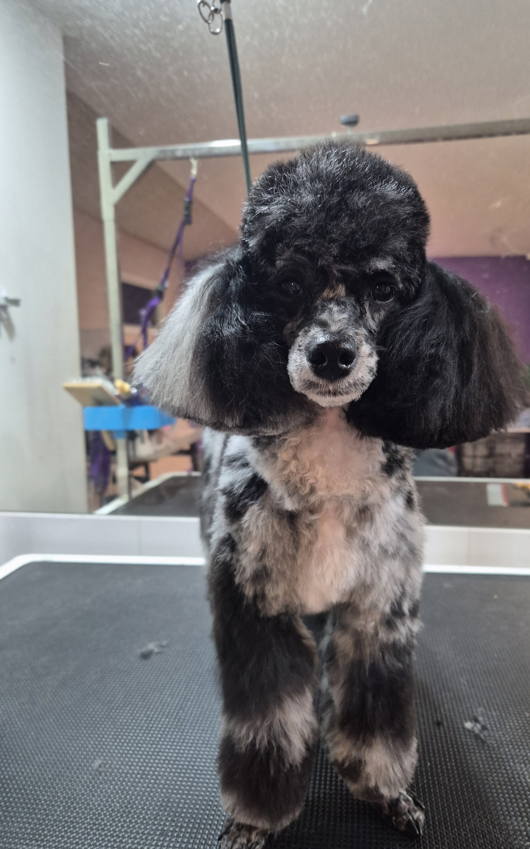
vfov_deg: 72.5
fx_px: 578
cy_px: 429
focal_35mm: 25
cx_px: 302
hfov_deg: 49.1
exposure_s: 1/100
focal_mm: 5.4
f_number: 1.8
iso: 640
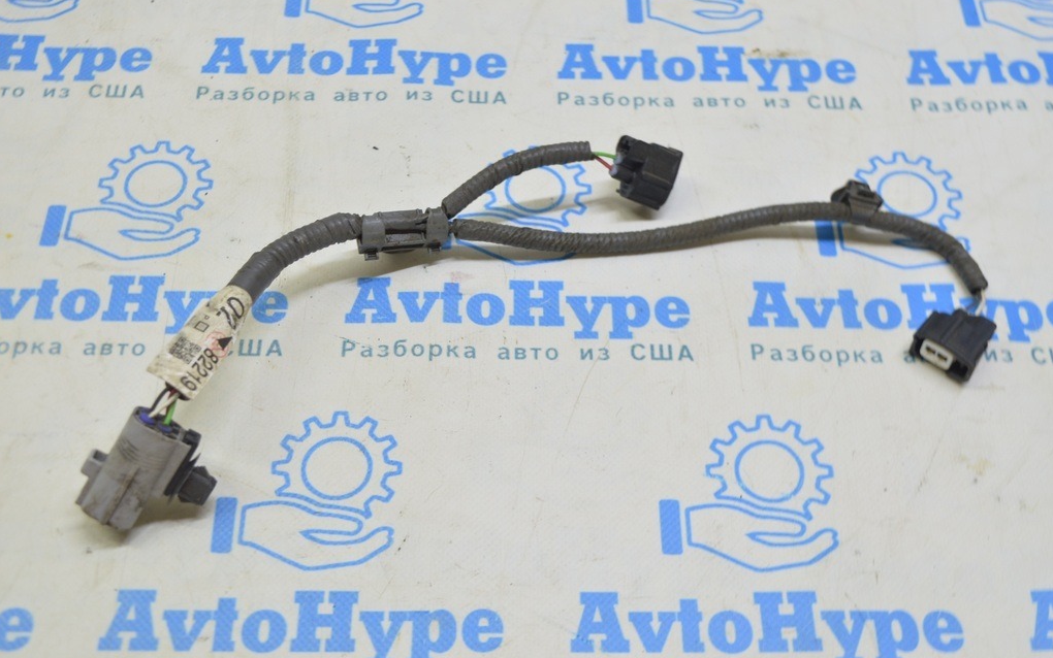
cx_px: 528
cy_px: 341
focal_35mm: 46
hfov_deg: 43.5
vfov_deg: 28.0
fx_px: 1320
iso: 400
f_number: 5.6
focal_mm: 30
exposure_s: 1/25
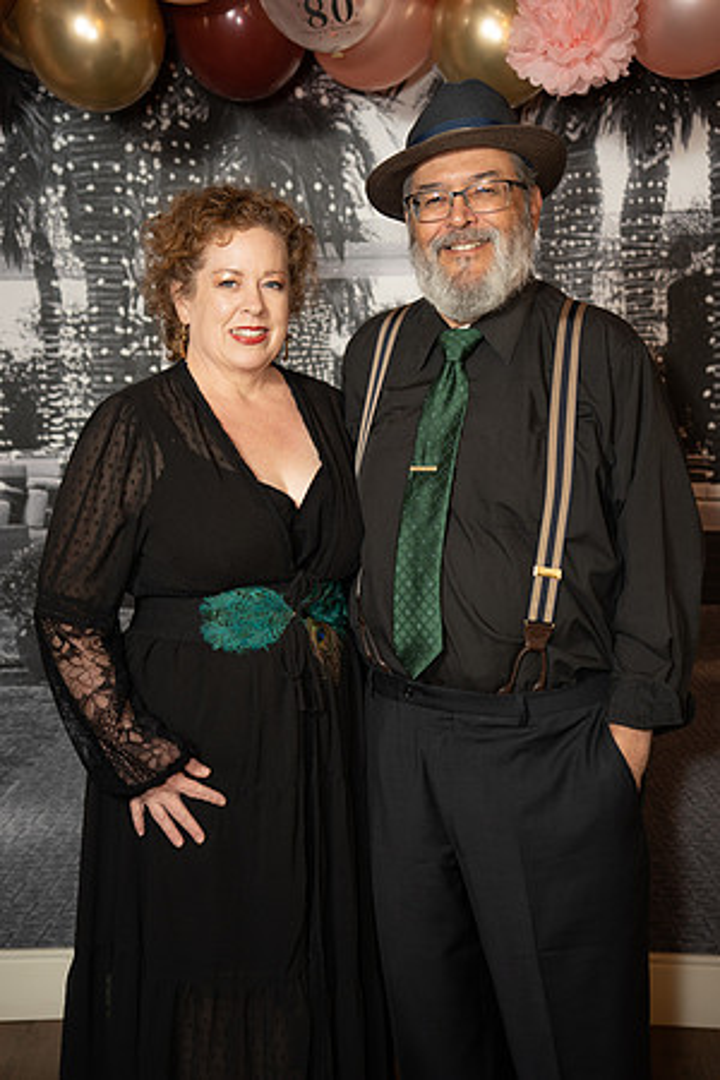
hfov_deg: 23.2
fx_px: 1755
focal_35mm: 58
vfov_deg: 34.2
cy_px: 540
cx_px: 360
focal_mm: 58.5
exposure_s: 1/160
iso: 1000
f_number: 2.8
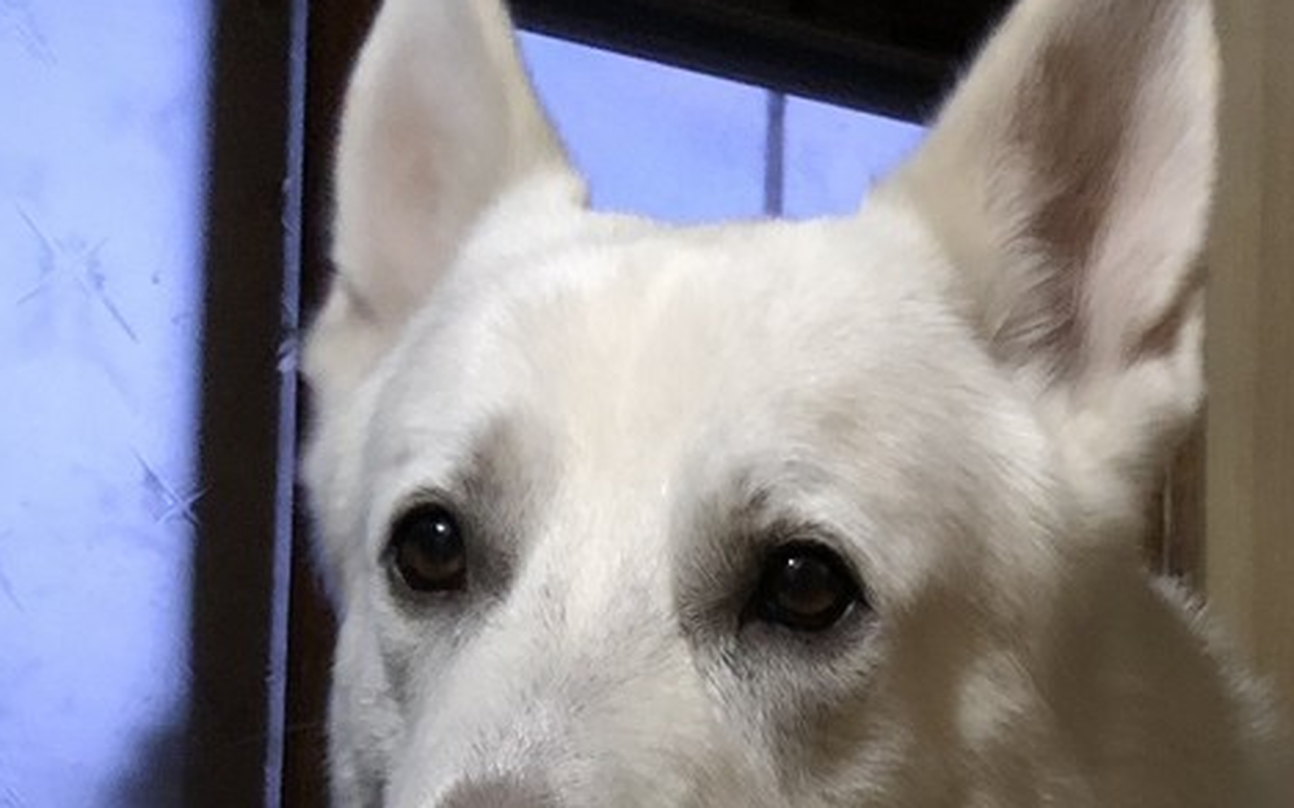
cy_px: 1362
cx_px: 1082
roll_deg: -0.2
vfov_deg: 15.3
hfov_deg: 26.5
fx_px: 2680
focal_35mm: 76
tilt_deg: +2.6
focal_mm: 4
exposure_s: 1/4
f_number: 1.8
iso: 125
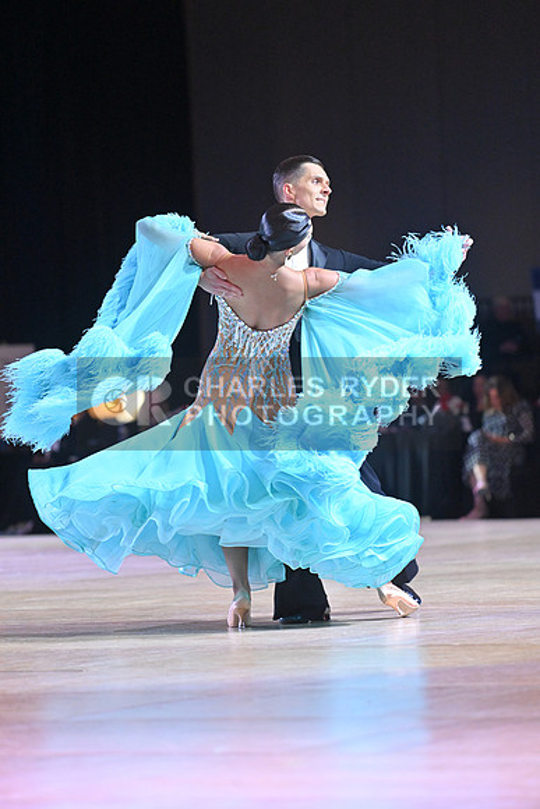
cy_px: 404
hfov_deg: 6.9
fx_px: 4497
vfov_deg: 10.3
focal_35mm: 200
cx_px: 270
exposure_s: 1/400
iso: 4000
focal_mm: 200
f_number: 4
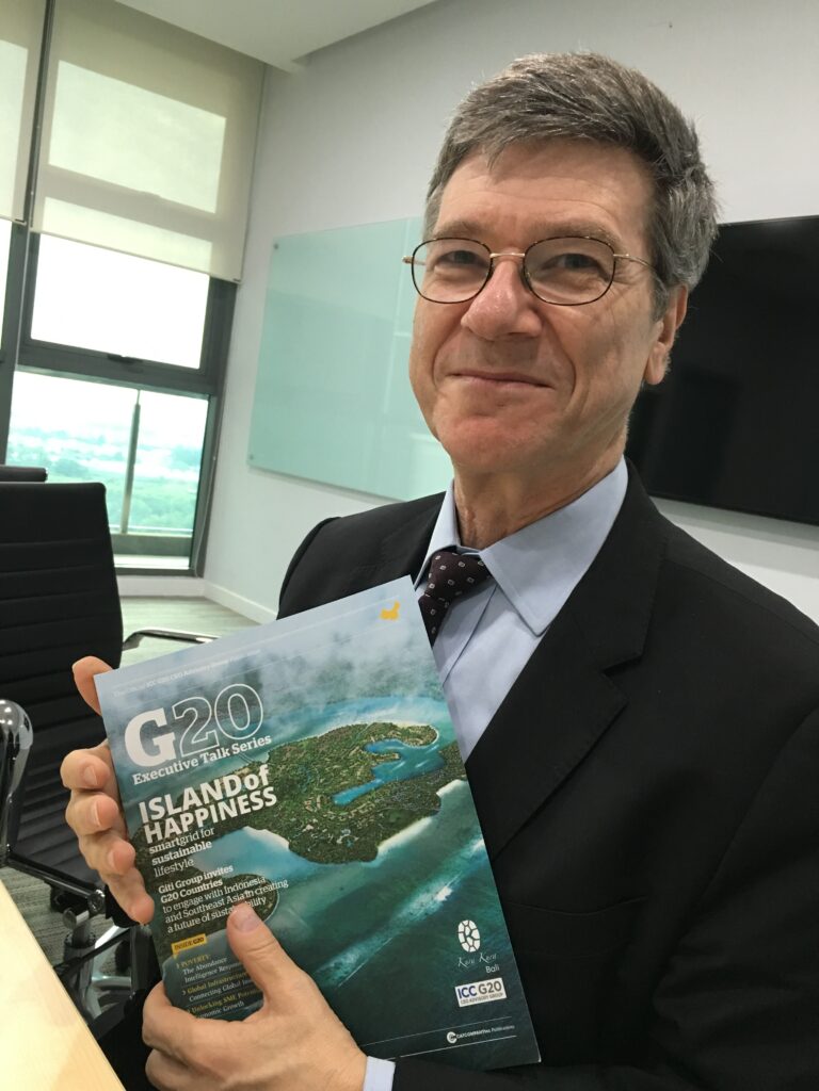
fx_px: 915
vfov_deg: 61.7
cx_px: 410
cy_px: 546
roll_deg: -8.5
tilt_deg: -6.2
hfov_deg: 48.2
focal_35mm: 29
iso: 80
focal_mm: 4.15
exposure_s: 1/17
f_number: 2.2
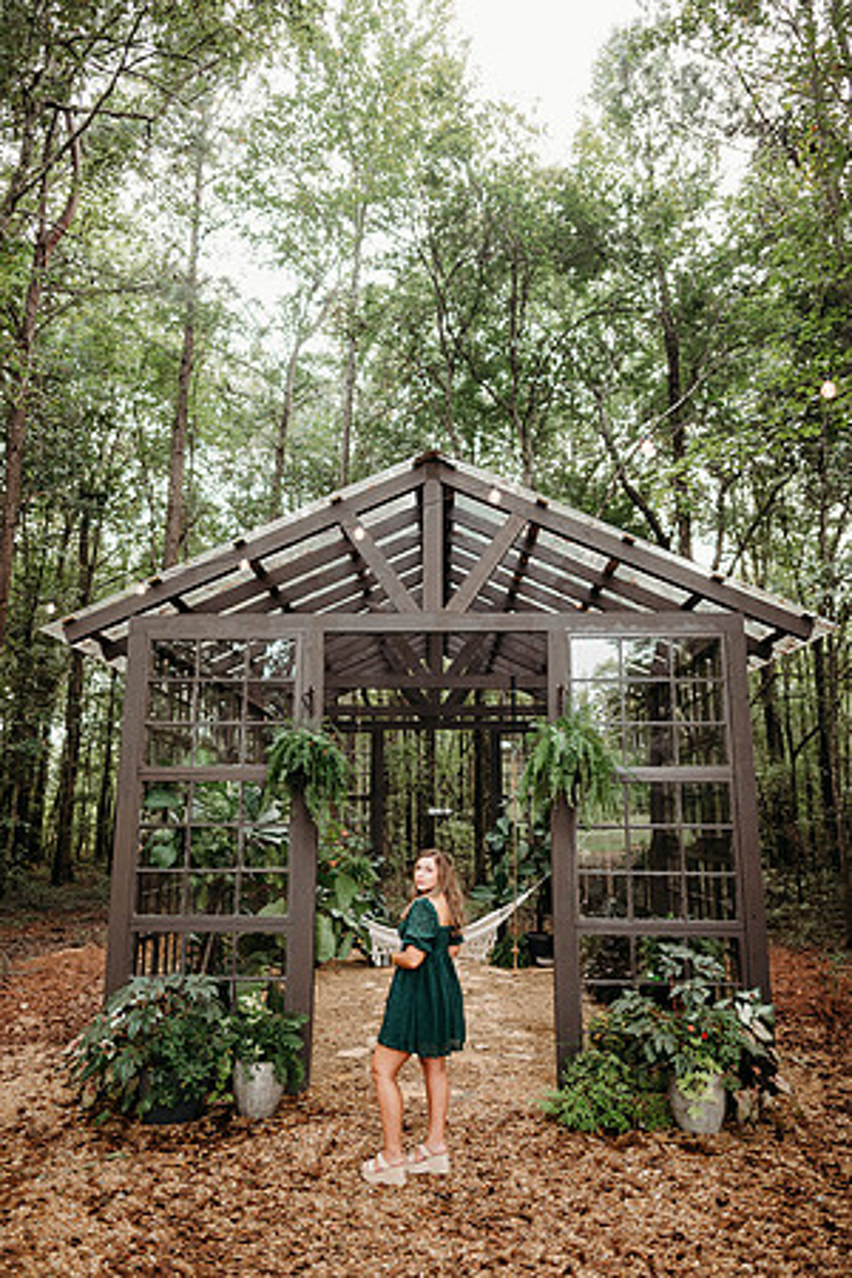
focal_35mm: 24
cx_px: 426
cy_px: 639
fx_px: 852
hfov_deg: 53.1
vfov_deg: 73.7
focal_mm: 24
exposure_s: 1/250
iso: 320
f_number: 2.2
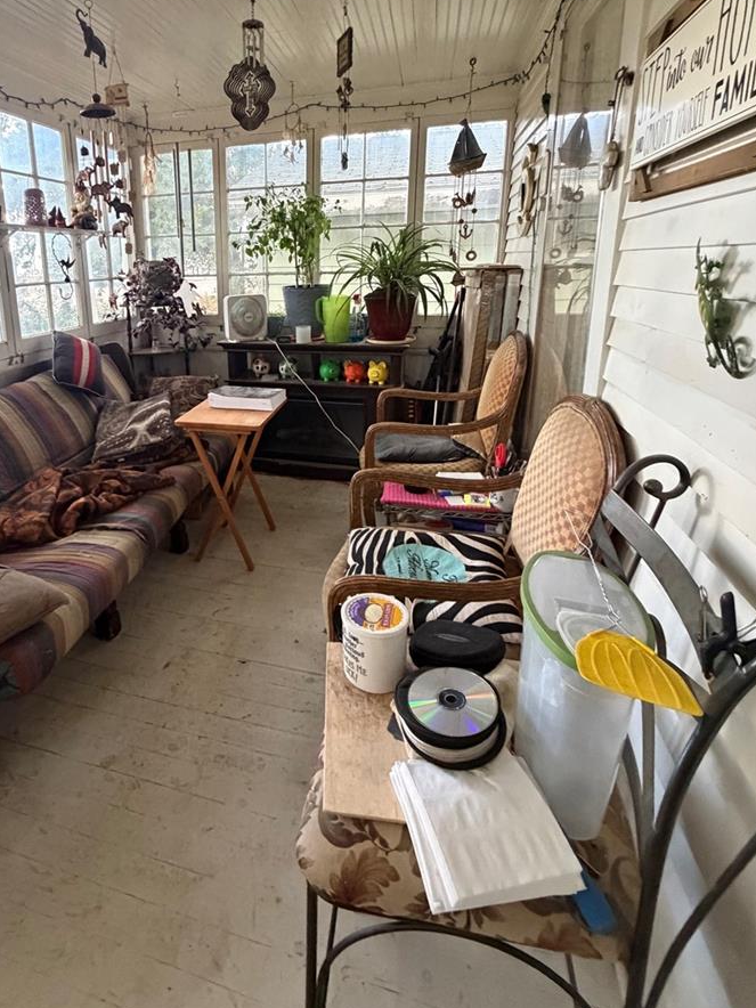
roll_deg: +1.6
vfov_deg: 83.4
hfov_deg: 66.9
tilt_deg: -12.2
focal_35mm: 19
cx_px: 255
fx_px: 553
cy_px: 393
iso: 640
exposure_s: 1/60
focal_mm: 2.22
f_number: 2.2
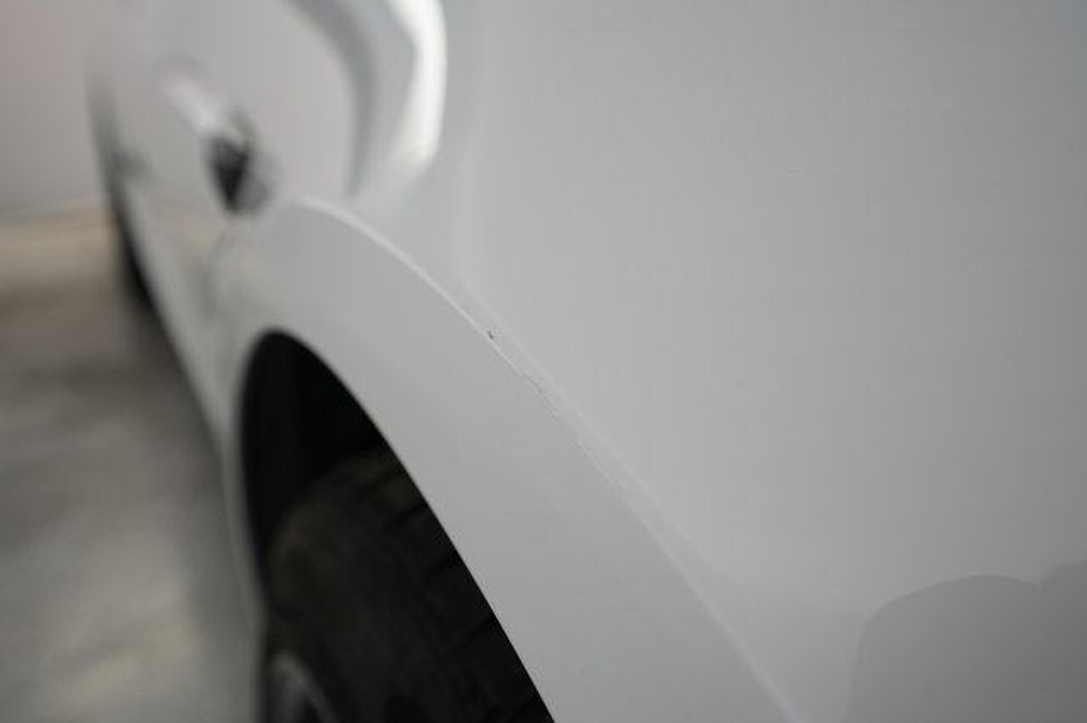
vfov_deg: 46.4
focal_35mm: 28
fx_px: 845
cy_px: 362
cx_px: 544
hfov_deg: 65.5
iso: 1000
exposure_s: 1/80
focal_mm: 28
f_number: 5.6
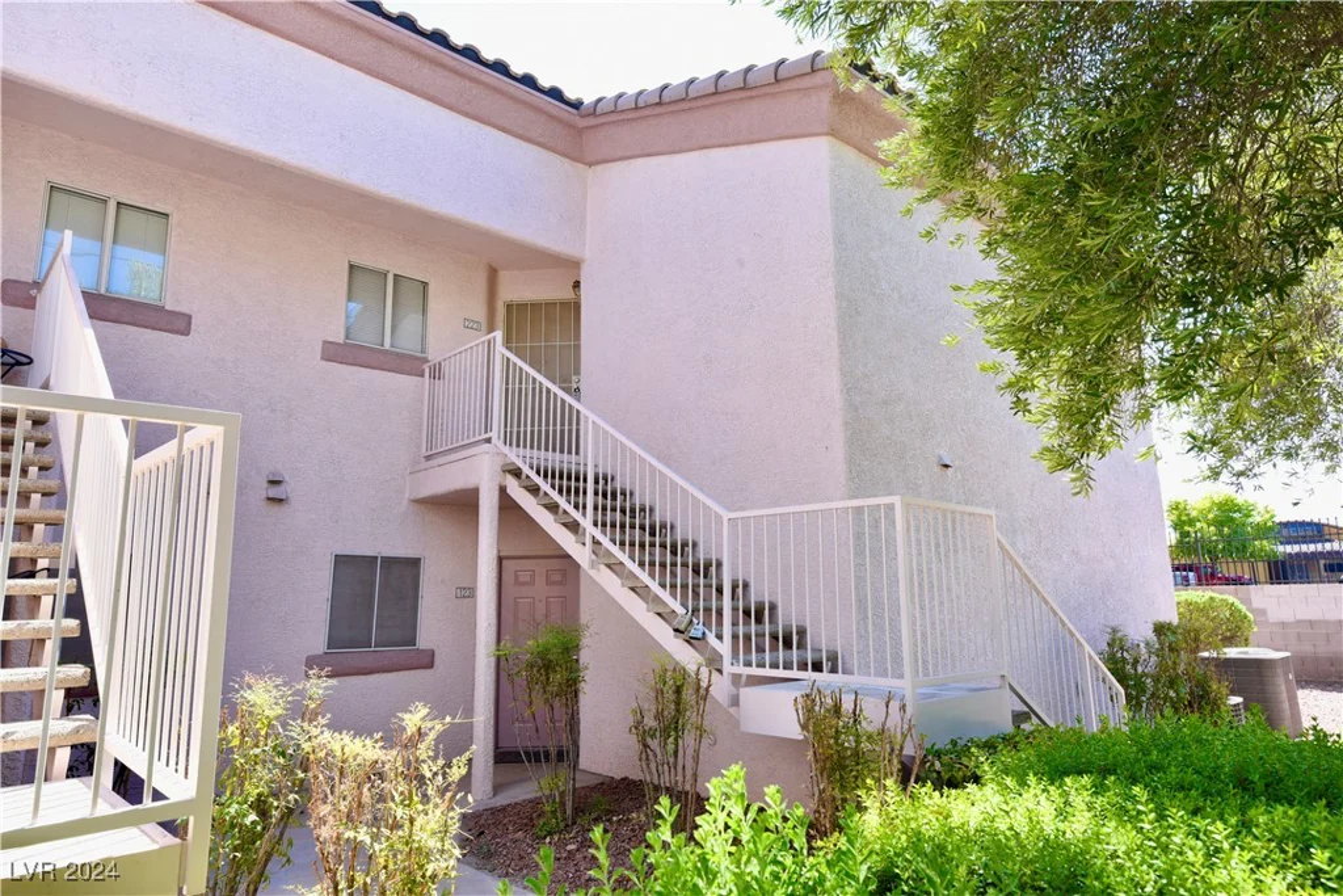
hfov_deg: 78.6
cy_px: 448
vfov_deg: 57.2
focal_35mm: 22
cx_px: 672
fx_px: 821
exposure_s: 1/50
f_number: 10
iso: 160
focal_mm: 22
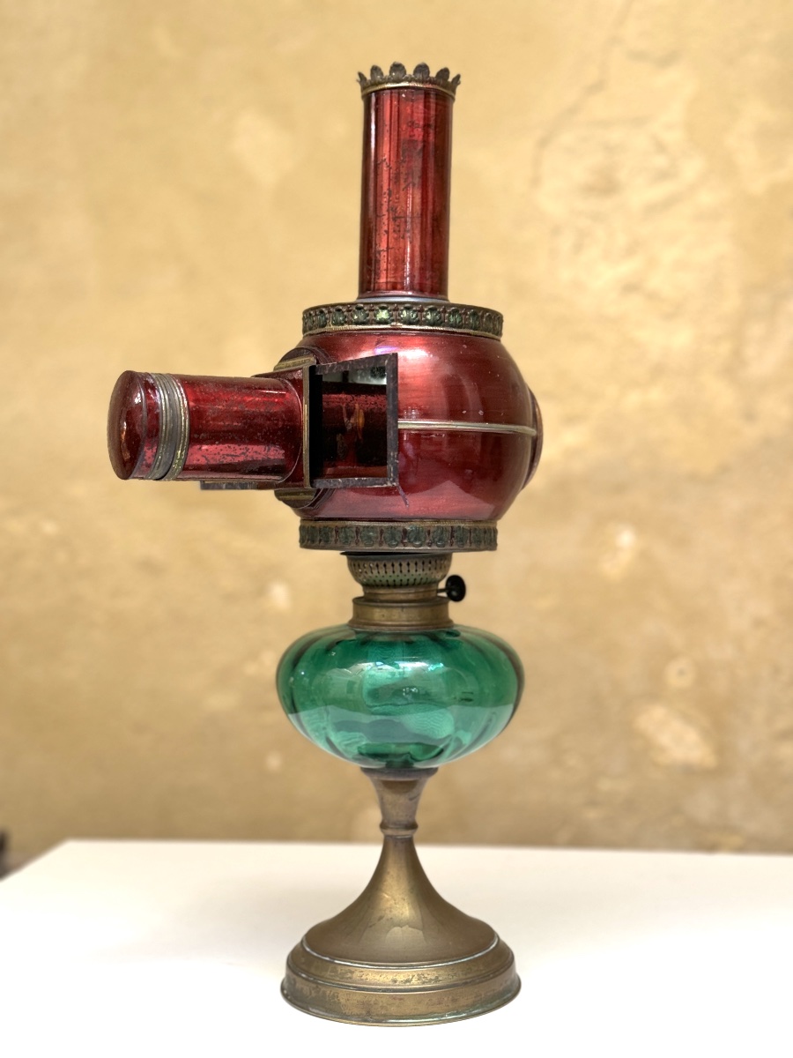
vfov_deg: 39.7
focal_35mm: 48
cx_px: 396
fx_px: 1466
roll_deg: +2.2
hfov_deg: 30.3
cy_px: 529
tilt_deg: -1.4
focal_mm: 6.76
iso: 100
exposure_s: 1/60
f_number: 1.78
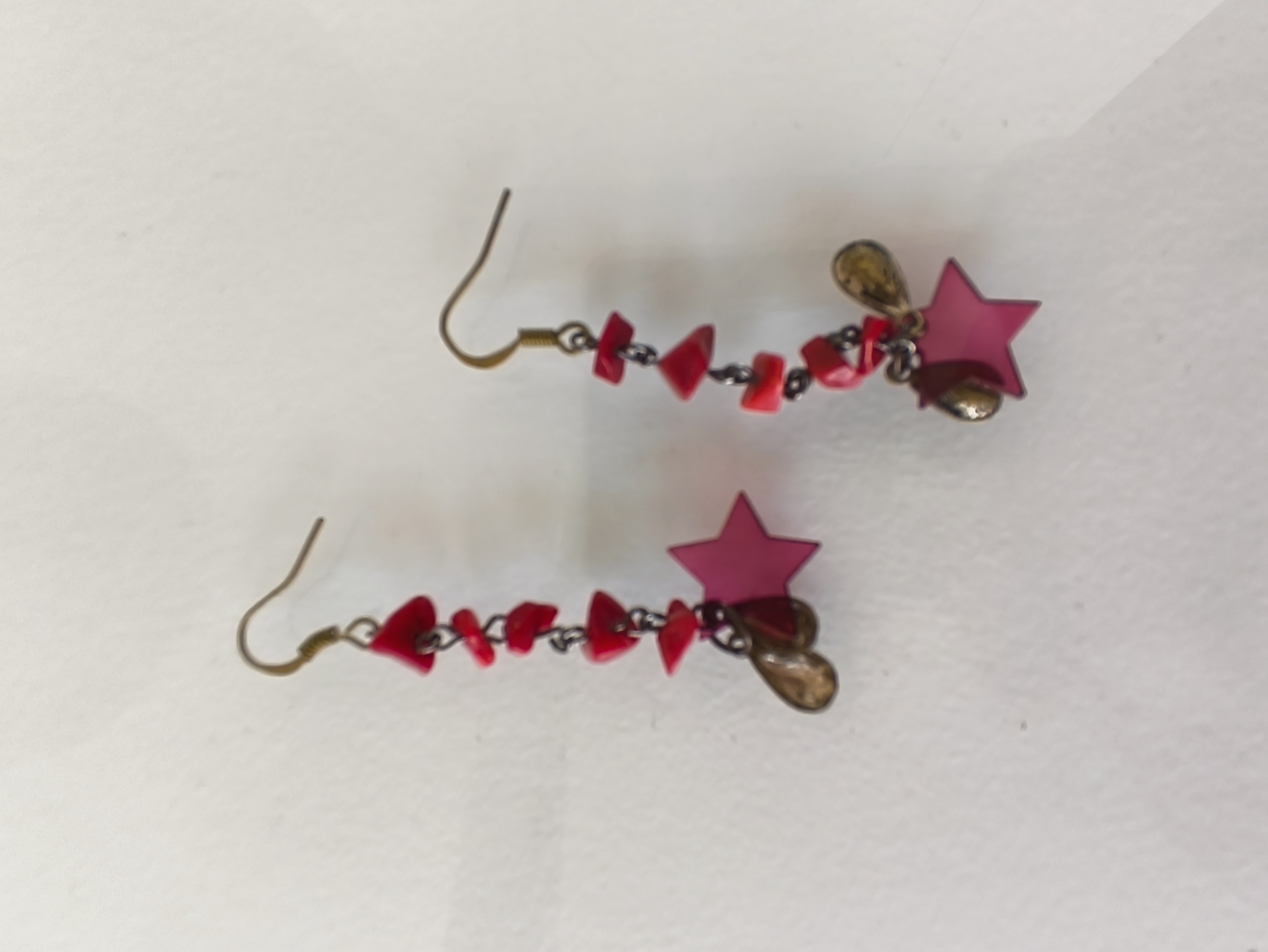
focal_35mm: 23
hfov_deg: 73.9
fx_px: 843
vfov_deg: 58.9
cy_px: 476
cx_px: 634
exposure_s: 1/30
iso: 50
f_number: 2.2
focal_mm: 1.65
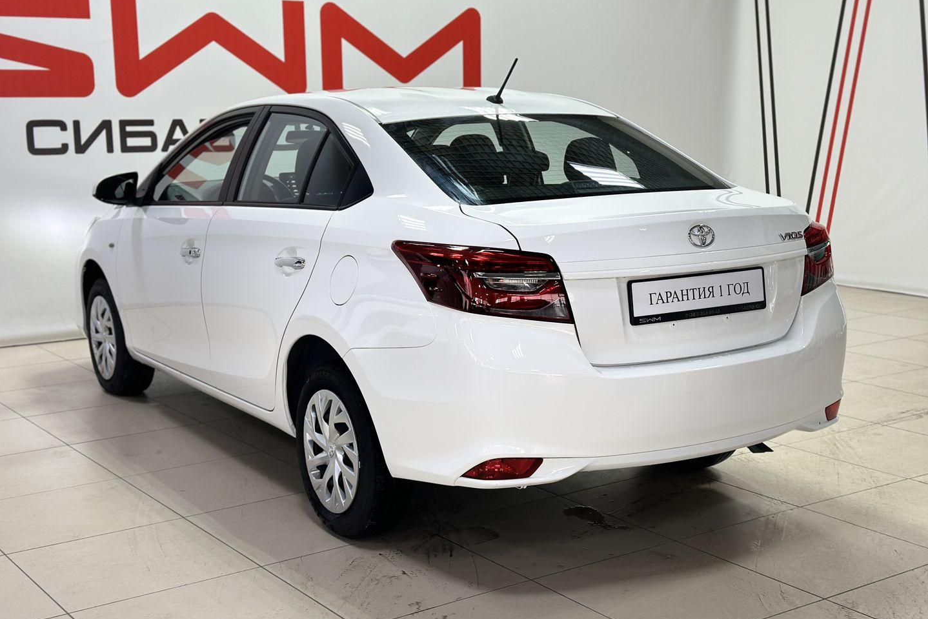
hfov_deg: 39.6
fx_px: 1289
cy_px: 331
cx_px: 464
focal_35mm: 50
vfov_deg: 27.0
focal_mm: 6.86
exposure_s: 1/100
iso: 64
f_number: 1.78
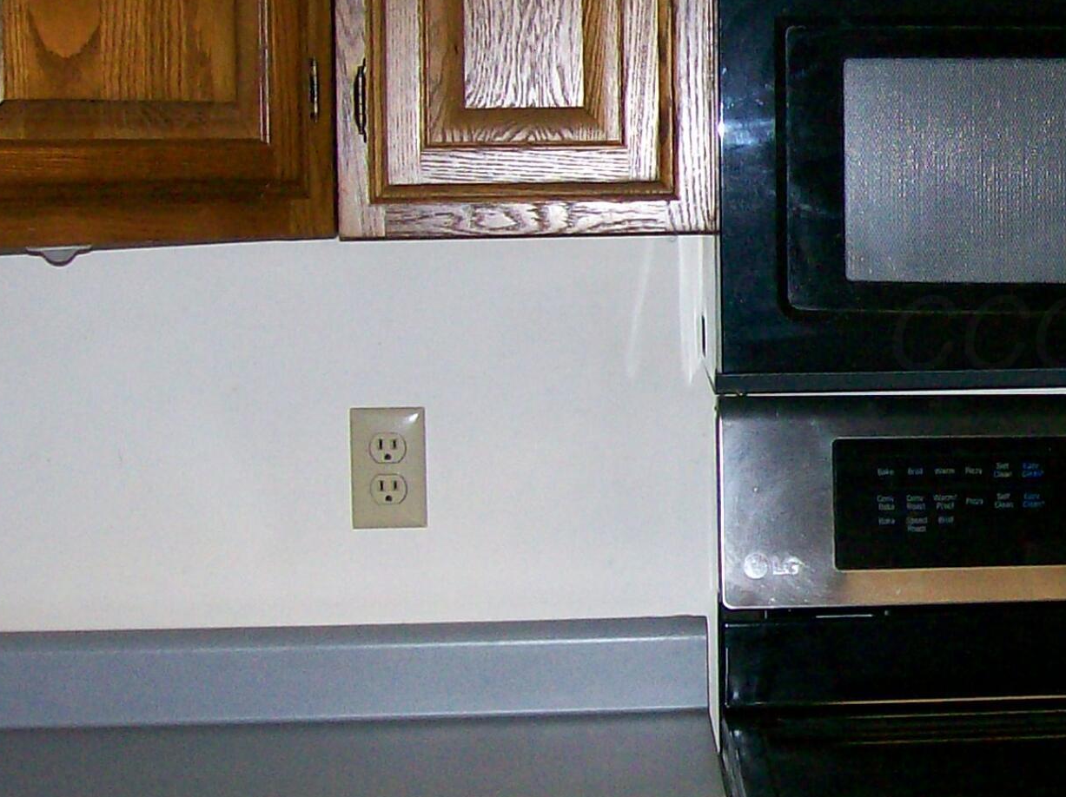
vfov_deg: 16.7
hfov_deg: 21.2
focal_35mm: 88
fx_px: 2708
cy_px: 333
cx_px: 1153
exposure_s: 1/64
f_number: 2.7
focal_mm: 6
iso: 140
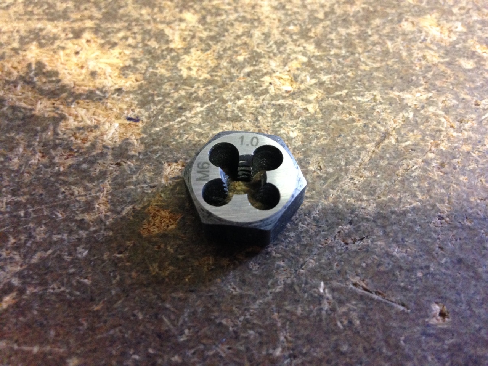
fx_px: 465
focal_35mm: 33
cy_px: 183
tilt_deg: -58.5
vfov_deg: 42.9
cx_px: 244
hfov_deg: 55.4
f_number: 2.4
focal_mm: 4.12
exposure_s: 1/17
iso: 320
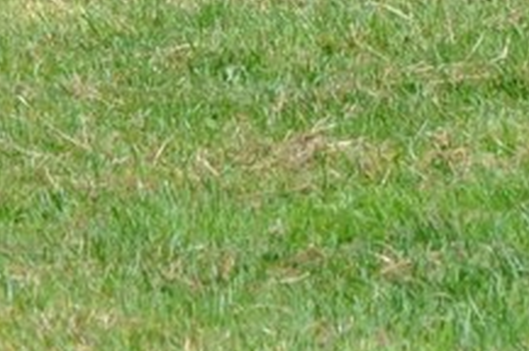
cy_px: -662
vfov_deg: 2.1
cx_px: 1045
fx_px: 9420
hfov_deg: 3.2
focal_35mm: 642
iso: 200
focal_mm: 62
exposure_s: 1/400
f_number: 10
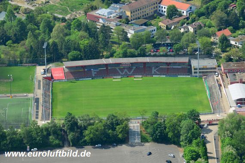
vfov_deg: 6.9
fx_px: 1361
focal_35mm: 200
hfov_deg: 10.3
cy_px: 82
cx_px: 122
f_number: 13
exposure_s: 1/500
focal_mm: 200
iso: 800
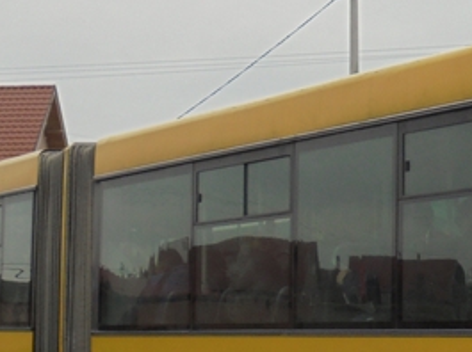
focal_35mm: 130
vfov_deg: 11.4
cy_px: 164
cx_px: 411
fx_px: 1770
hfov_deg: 15.0
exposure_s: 1/125
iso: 100
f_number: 4.5
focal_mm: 7.8
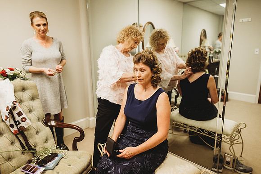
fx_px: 174
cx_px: 130
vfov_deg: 53.2
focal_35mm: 24
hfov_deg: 73.7
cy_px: 87
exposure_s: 1/100
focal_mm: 24
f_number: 2.2
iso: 640
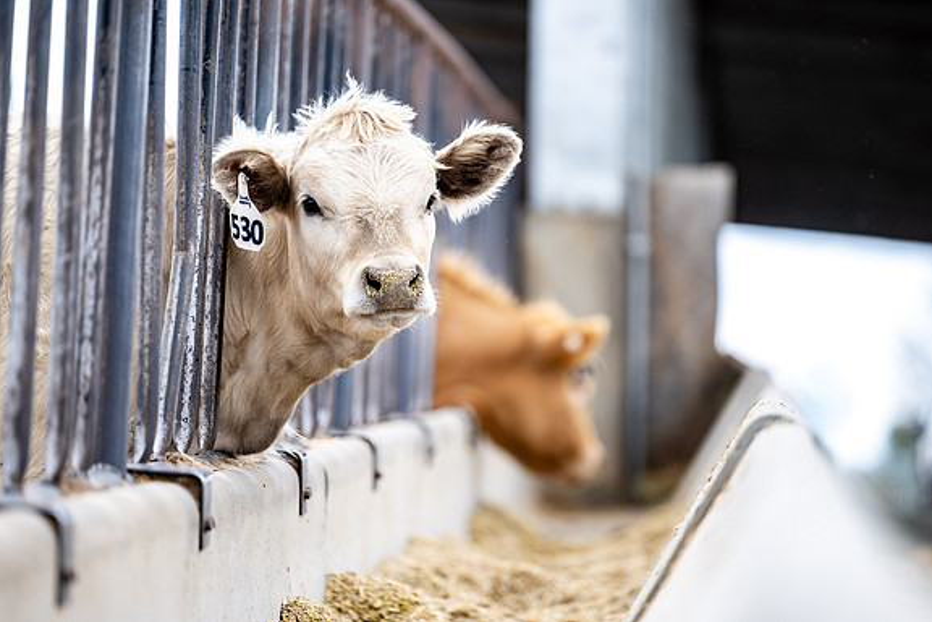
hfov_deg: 9.0
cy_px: 322
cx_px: 497
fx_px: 5902
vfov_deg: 6.0
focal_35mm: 228
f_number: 2.8
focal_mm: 200
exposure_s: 1/1600
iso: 500
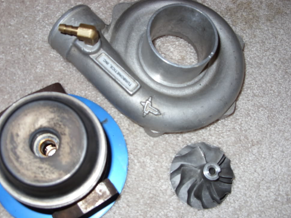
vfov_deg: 36.0
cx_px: 139
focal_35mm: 40
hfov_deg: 46.8
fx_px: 336
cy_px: 105
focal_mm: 6.3
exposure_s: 1/30
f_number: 2.8
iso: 50
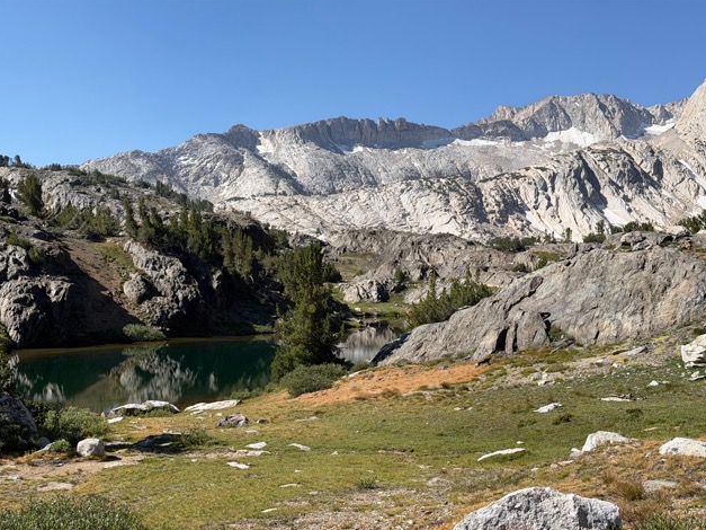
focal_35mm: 49
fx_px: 999
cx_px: 348
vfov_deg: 29.7
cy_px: 265
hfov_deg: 38.9
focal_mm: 6.76
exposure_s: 1/4329
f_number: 1.78
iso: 64
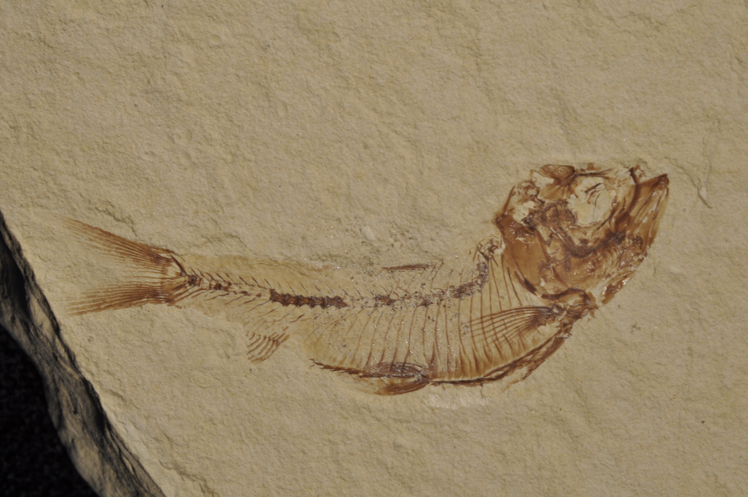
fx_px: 1868
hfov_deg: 22.6
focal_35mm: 90
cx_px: 374
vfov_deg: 15.2
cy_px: 248
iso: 200
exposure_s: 1/25
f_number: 32
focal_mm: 60
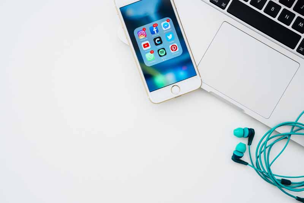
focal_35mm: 52
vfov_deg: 26.0
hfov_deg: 38.2
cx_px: 152
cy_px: 102
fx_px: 439
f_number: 7.1
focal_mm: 52
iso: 320
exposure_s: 1/15
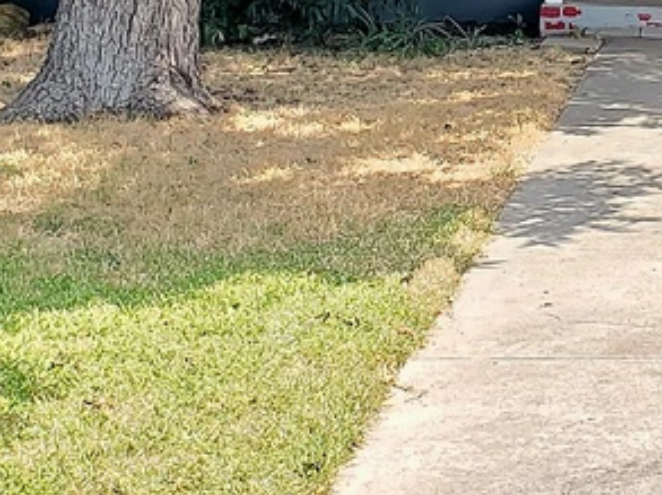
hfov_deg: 14.9
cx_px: 804
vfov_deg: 11.4
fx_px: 2445
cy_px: -23
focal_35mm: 128
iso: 50
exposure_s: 1/141
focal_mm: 4.3
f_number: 2.4
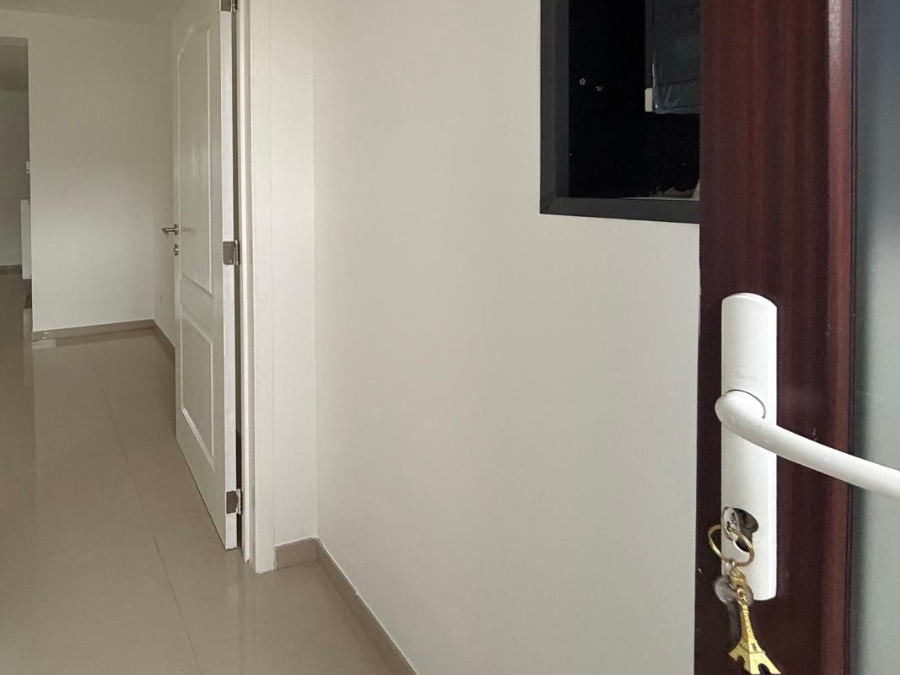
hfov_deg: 73.6
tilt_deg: -1.7
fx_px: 546
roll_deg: +0.1
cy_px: 192
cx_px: 229
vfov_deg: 60.8
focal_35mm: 21
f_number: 2.2
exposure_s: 1/60
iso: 400
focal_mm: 2.22
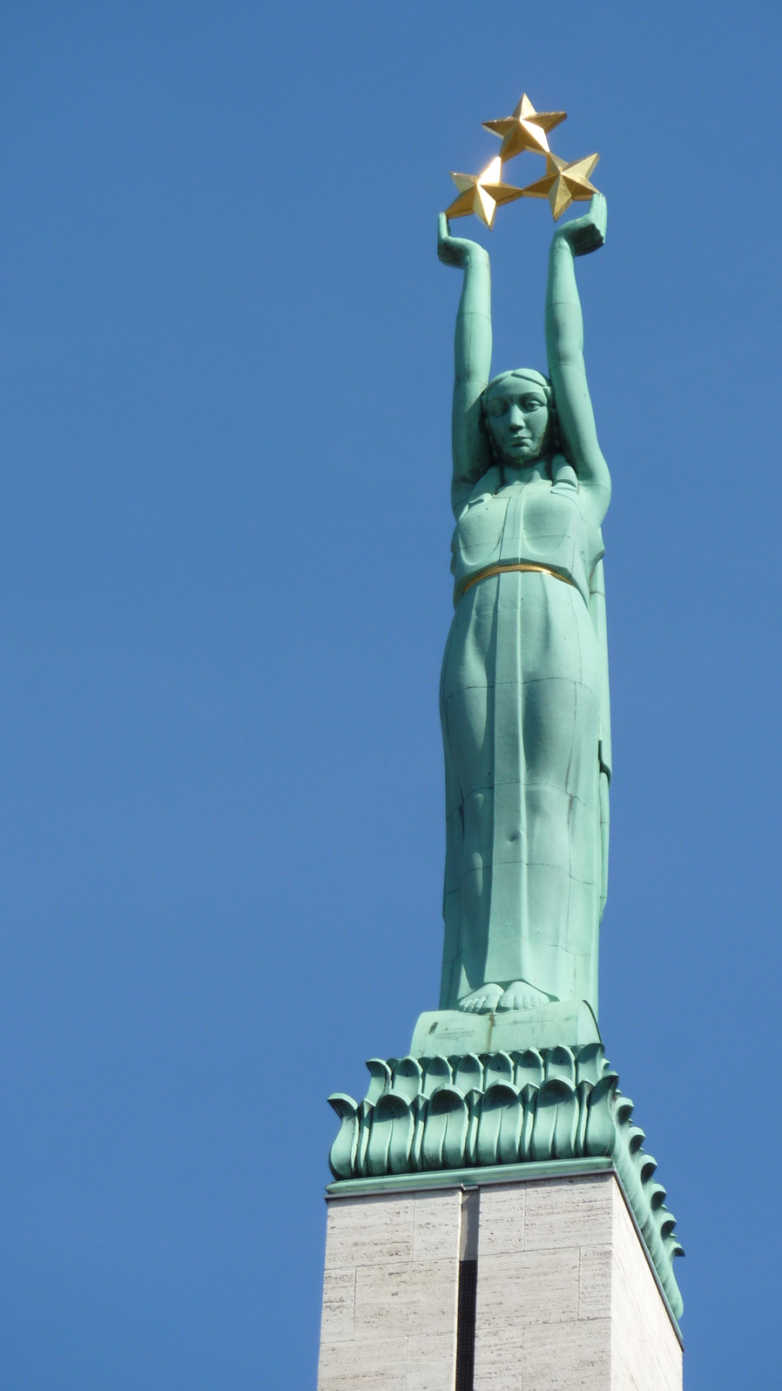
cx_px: 515
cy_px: 696
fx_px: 7891
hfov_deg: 5.7
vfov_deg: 10.1
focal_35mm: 214
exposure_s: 1/500
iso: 80
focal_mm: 32.1
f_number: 5
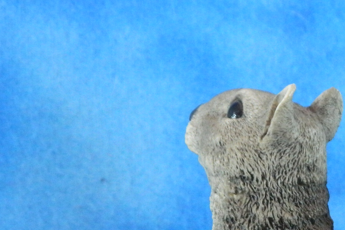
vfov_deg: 7.9
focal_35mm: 174
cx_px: 336
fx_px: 1667
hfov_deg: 11.7
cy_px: 218
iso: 400
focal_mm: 12.6
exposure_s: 1/20
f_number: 4
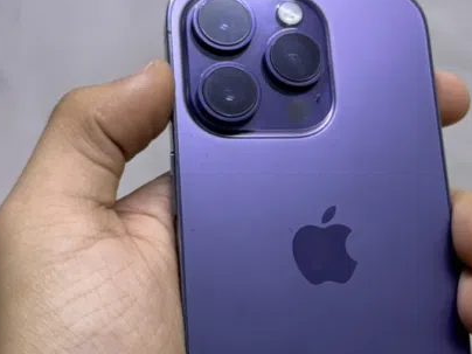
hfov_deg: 47.9
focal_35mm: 38
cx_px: 326
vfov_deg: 37.7
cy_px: 186
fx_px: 518
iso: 800
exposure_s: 1/50
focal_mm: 6.76
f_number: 1.78
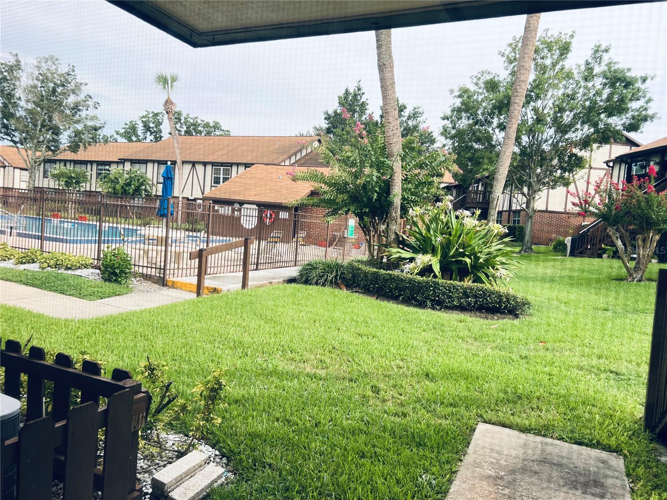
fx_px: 501
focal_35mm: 26
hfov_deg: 67.3
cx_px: 334
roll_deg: -4.8
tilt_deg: -4.4
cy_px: 250
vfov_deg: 53.1
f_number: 1.5
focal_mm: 5.7
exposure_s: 1/853
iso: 50
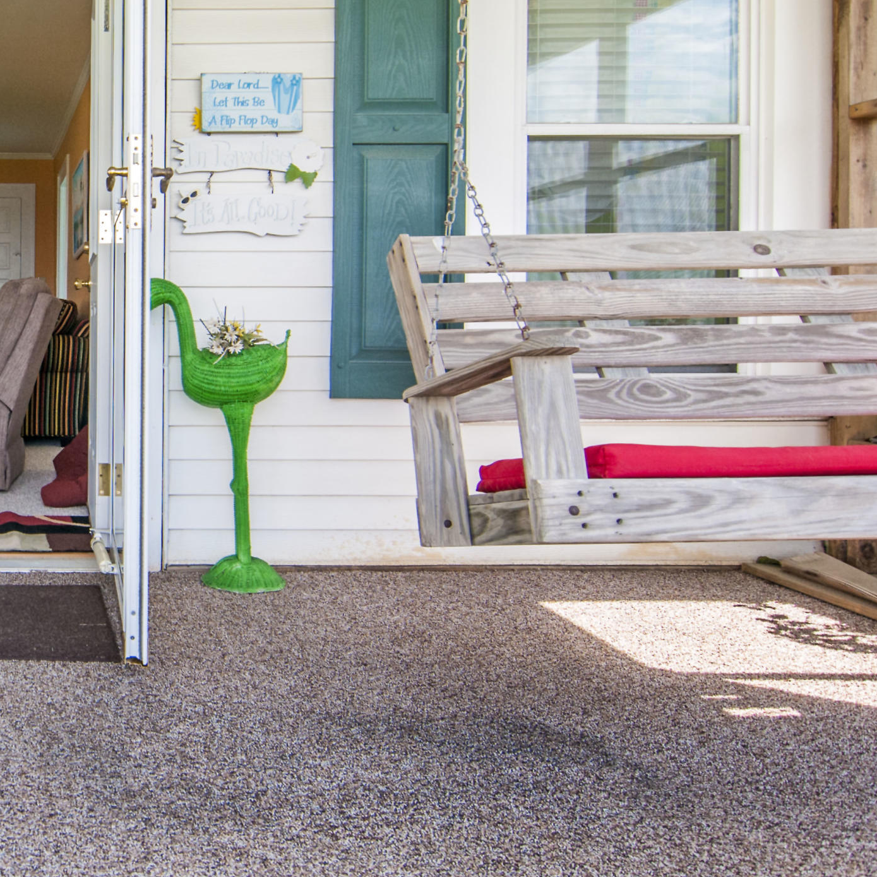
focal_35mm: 33
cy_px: 315
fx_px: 946
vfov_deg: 49.1
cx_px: -39
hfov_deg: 41.7
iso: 200
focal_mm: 12
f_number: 5.6
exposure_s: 1/125
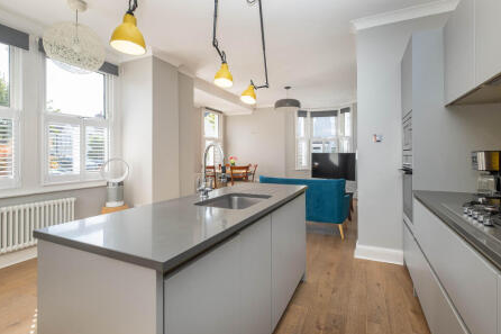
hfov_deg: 96.6
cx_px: 266
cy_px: 160
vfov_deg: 73.7
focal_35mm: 16
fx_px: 223
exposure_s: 1/160
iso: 400
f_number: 6.4
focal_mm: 10
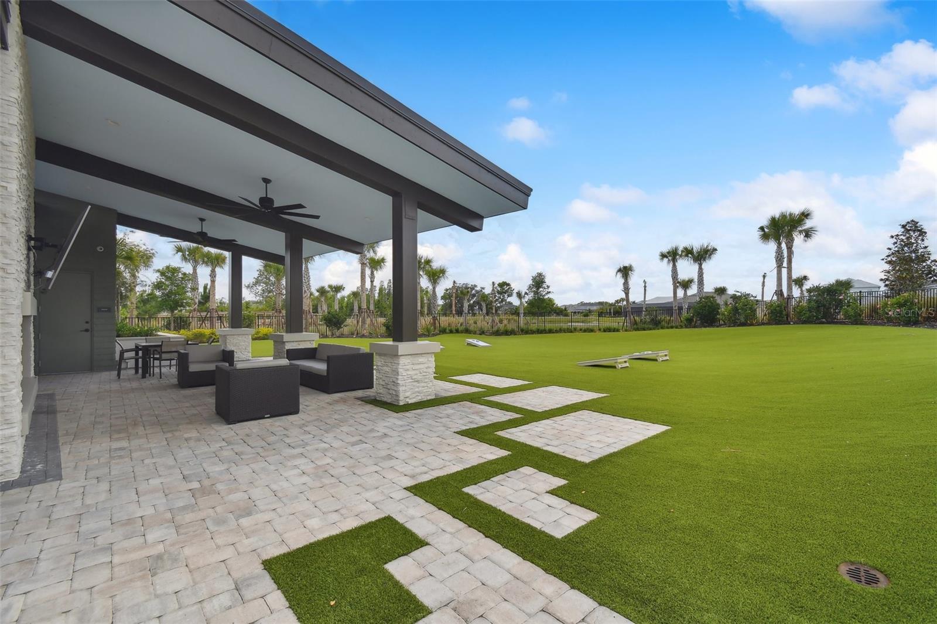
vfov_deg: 77.3
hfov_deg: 100.4
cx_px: 468
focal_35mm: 15
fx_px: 390
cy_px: 312
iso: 100
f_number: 7.1
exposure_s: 1/640
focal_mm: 10
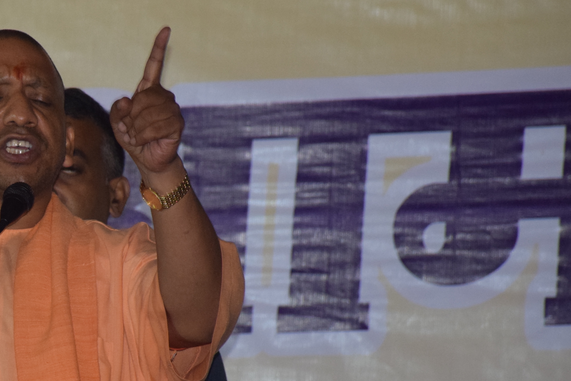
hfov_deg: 4.1
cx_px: -61
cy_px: 270
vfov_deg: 2.7
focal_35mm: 506
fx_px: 8027
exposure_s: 1/60
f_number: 5.6
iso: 800
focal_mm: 140
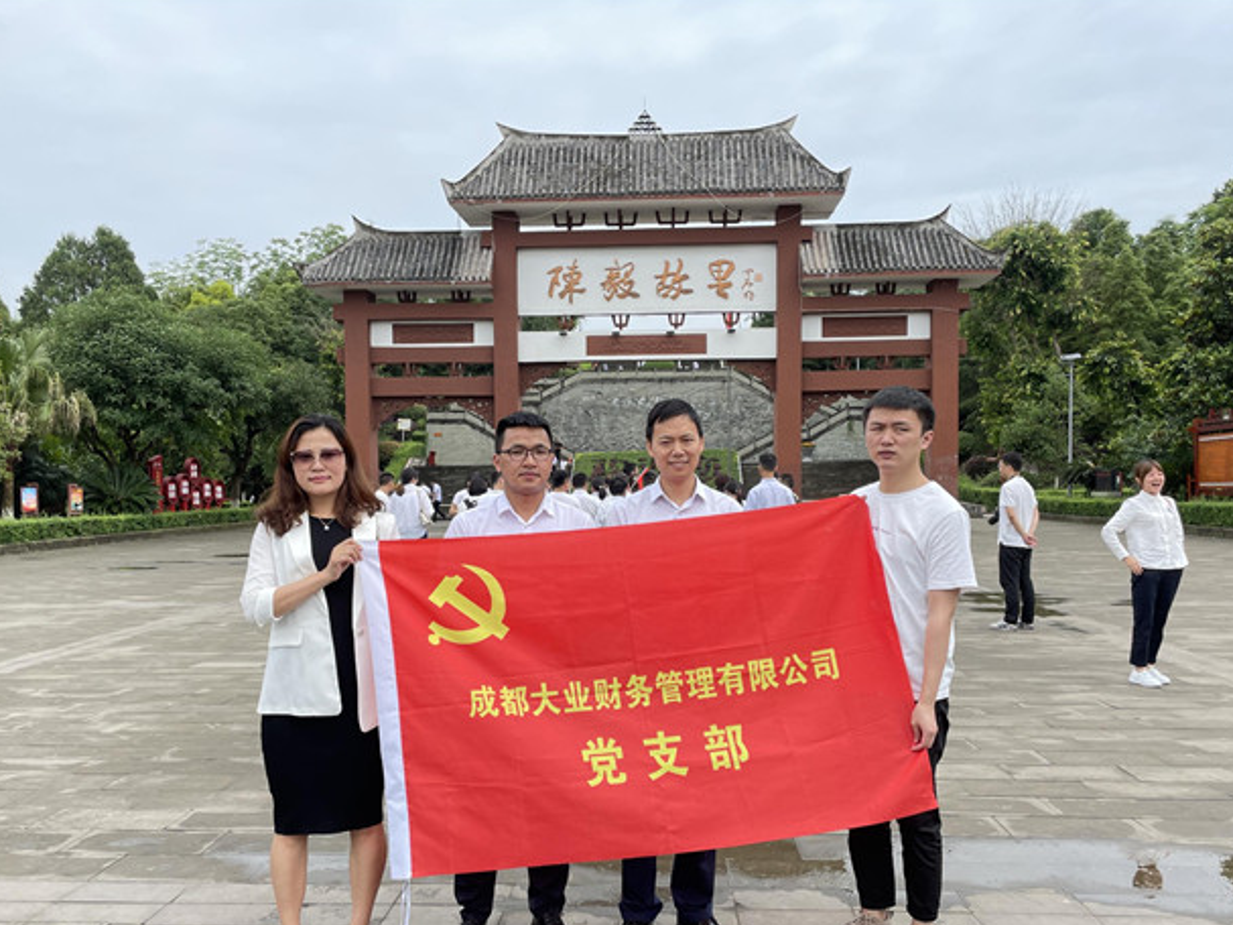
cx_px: 620
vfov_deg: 46.7
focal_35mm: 30
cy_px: 526
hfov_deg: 60.0
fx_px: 1068
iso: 32
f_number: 1.6
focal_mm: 4.2
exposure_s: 1/1667
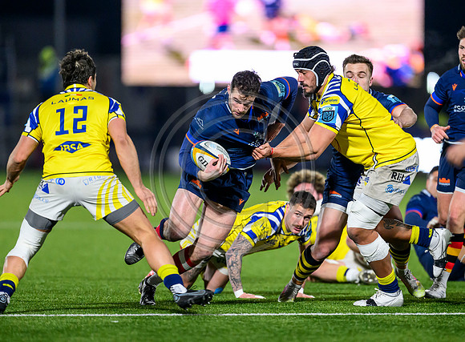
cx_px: 296
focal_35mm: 495
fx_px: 6603
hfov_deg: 4.0
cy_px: 196
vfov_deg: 3.0
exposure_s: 1/1250
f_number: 3.2
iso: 6400
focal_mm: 400
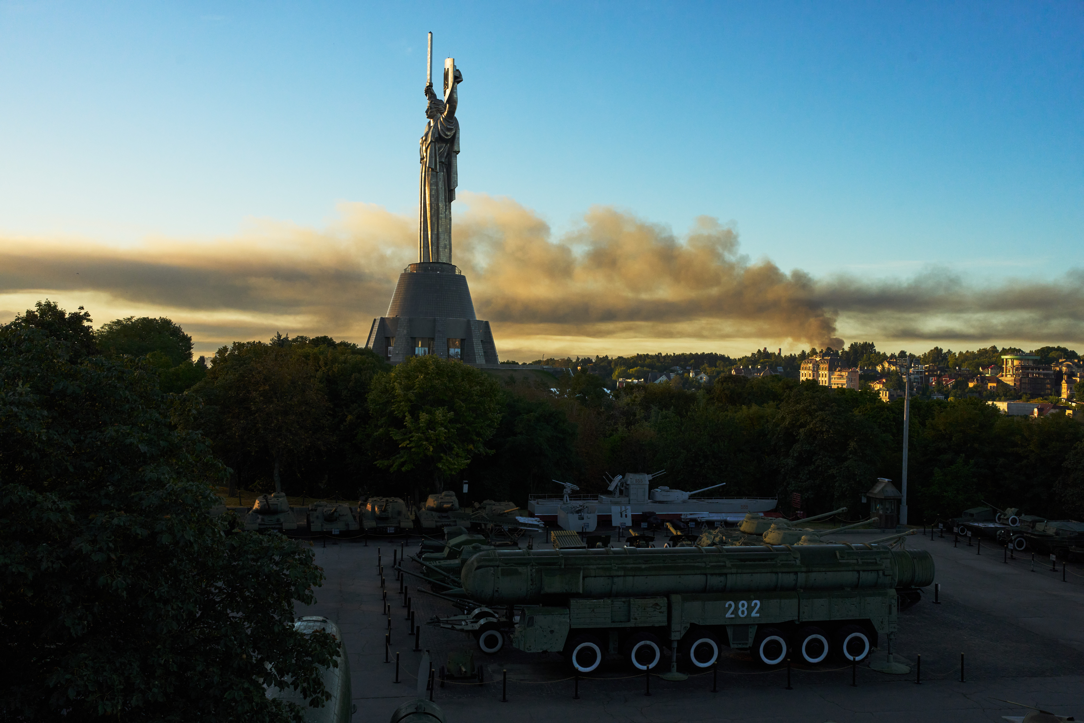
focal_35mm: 35
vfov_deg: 37.9
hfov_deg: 54.4
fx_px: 1054
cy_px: 362
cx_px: 542
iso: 1250
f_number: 10
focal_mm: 35
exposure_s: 1/1250
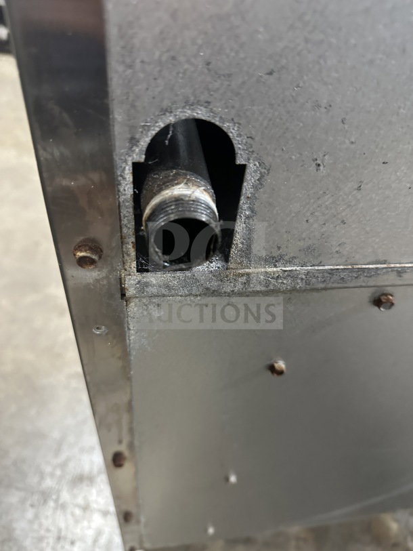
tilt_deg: -46.7
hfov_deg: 56.8
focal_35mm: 24
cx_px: 206
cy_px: 276
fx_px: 382
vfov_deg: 71.6
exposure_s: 1/52
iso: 1000
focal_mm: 6.86
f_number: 1.78
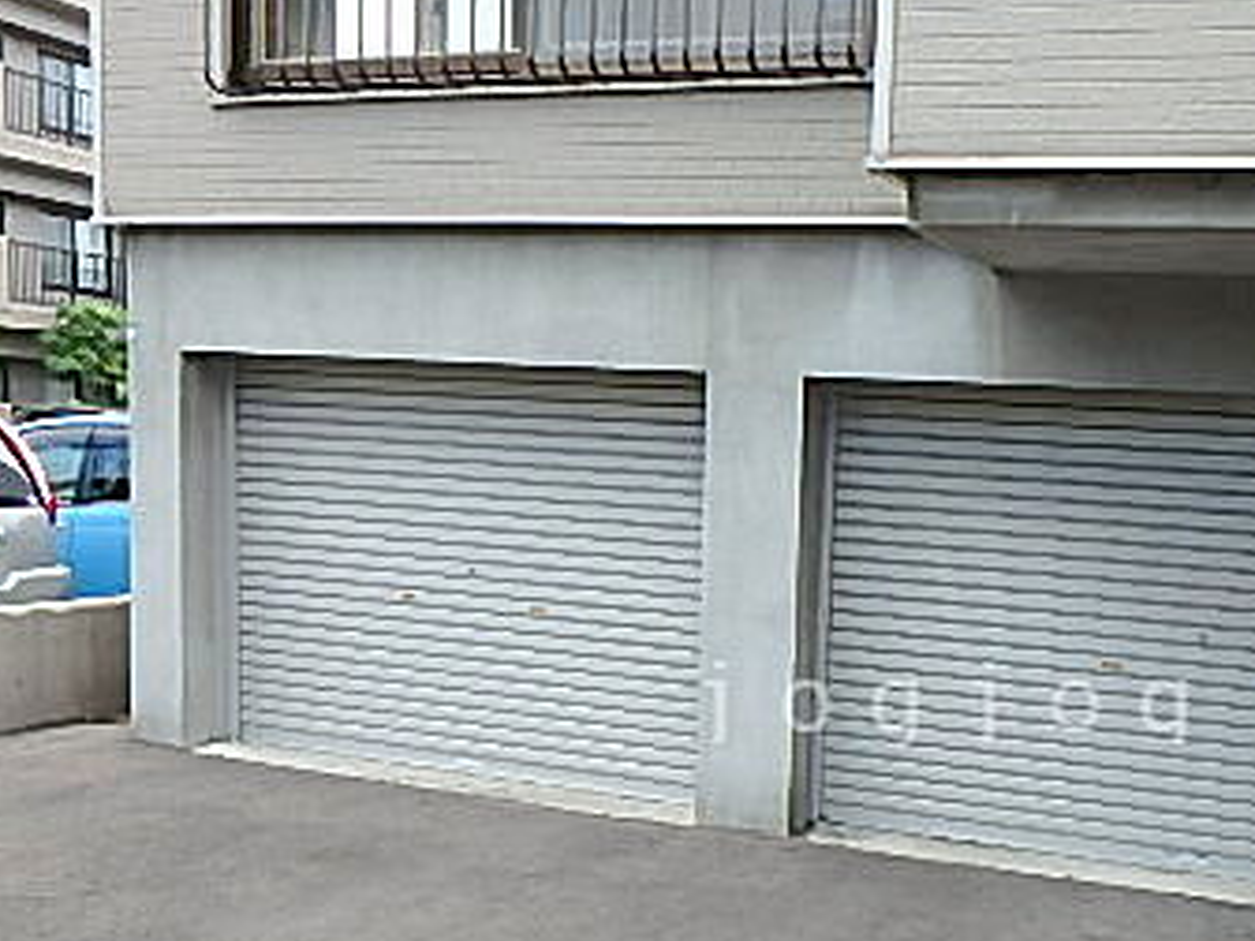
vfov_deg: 35.2
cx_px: 952
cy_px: 698
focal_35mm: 40
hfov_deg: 45.1
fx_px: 1450
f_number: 3.5
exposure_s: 1/250
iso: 125
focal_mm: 3.7
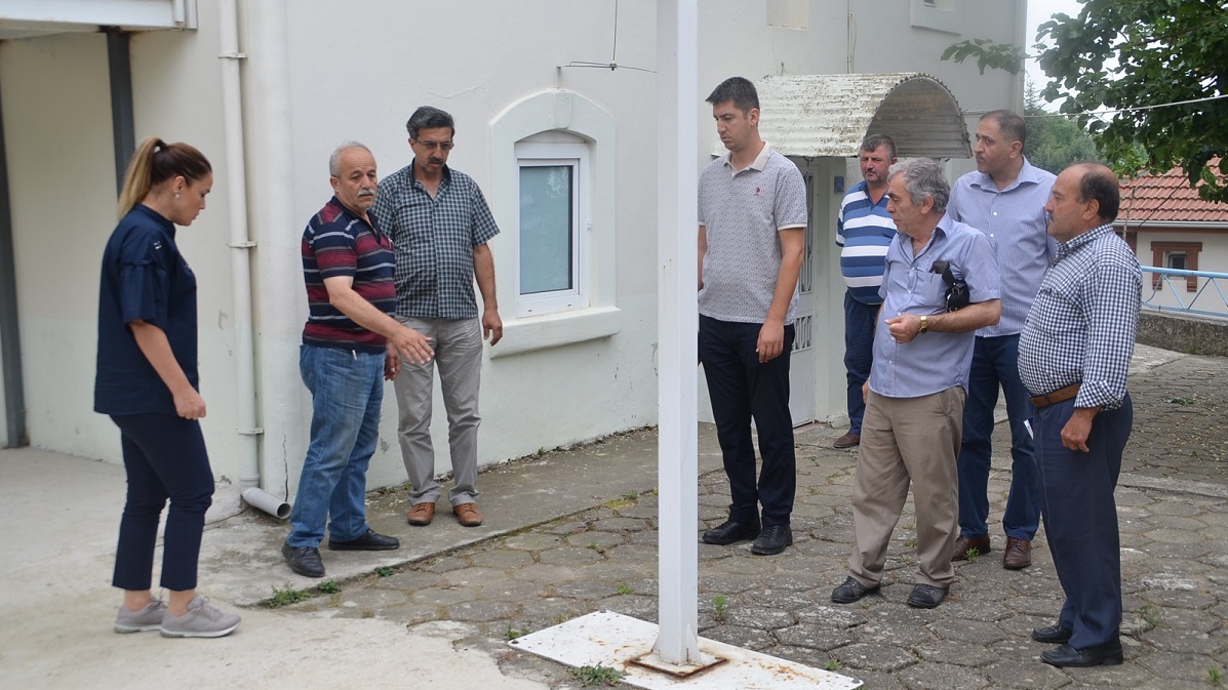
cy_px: 352
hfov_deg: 46.4
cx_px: 615
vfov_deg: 27.1
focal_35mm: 44
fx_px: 1433
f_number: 7.1
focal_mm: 28
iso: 200
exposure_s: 1/200
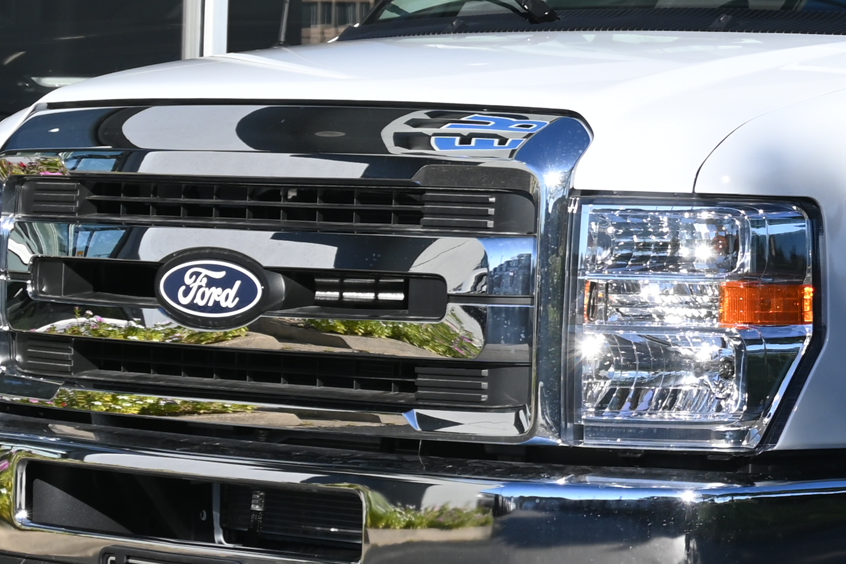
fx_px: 3822
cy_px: 196
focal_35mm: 163
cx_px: 1138
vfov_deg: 8.4
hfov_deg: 12.2
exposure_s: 1/400
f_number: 7.1
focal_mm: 30.5
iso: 100
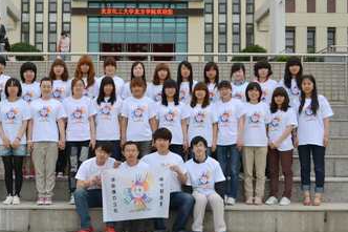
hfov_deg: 34.9
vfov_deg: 23.7
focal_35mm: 57
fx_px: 551
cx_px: 133
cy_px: 126
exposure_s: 1/125
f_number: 5.6
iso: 250
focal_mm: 30
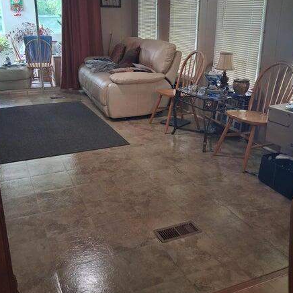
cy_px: 137
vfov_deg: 47.2
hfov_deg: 47.2
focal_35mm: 35
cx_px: 152
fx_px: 335
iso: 400
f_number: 1.8
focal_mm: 4
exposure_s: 1/60
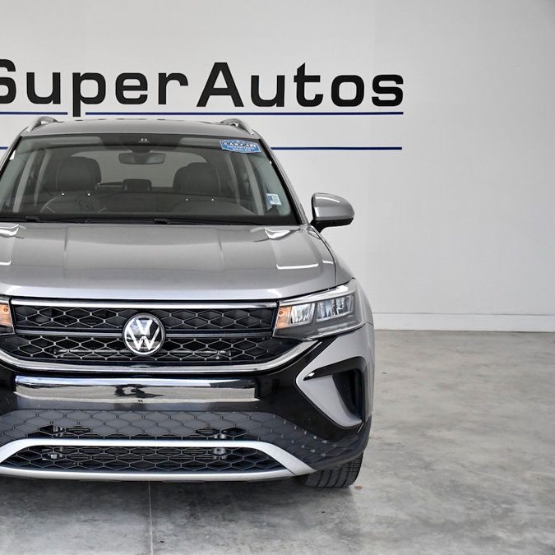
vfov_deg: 29.6
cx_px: 139
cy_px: 279
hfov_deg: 29.1
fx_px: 1052
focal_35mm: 58
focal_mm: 30
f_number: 4
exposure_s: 1/2500
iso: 2500
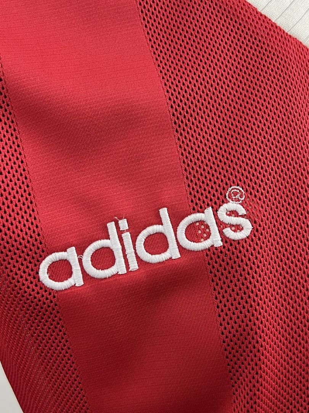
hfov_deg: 53.1
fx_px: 309
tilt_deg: -8.6
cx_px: 154
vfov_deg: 67.3
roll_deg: +7.4
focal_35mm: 26
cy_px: 206
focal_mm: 5.7
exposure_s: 1/50
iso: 200
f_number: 1.5
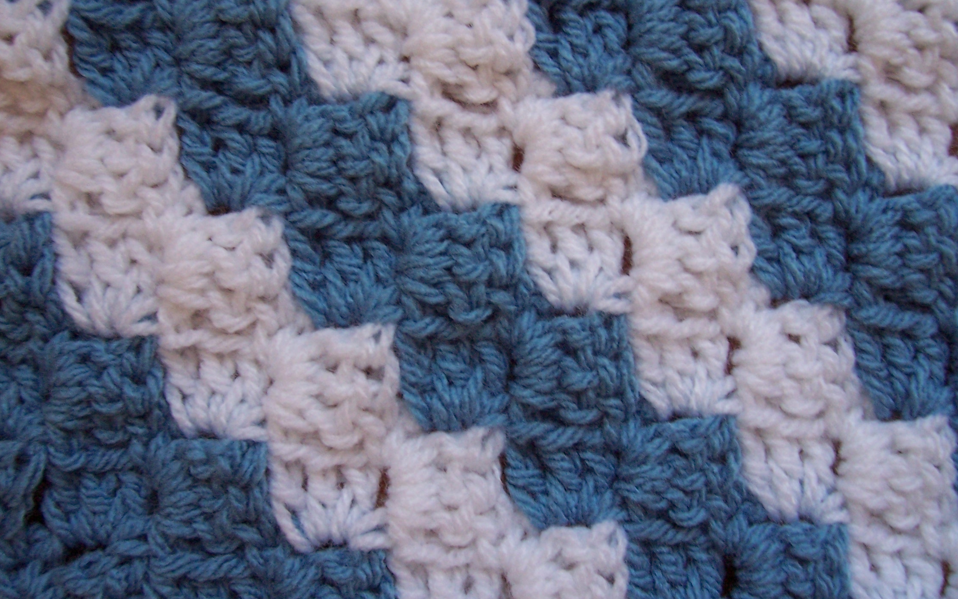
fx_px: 966
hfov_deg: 52.7
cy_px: 270
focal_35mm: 37
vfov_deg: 34.4
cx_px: 482
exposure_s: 1/15
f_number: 2.7
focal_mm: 5.6
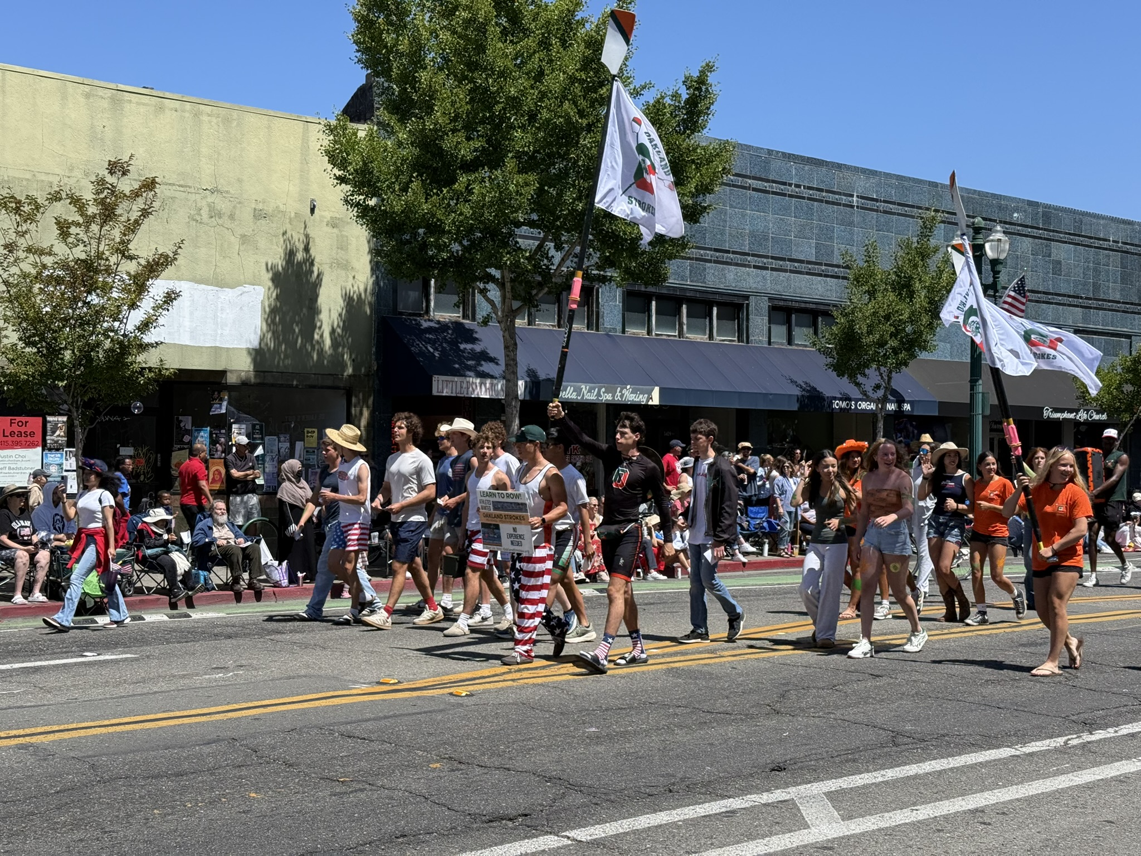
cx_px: 570
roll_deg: -0.4
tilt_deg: +0.7
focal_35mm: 48
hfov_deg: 39.7
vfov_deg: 30.3
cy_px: 428
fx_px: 1582
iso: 64
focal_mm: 6.76
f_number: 1.78
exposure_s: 1/2976
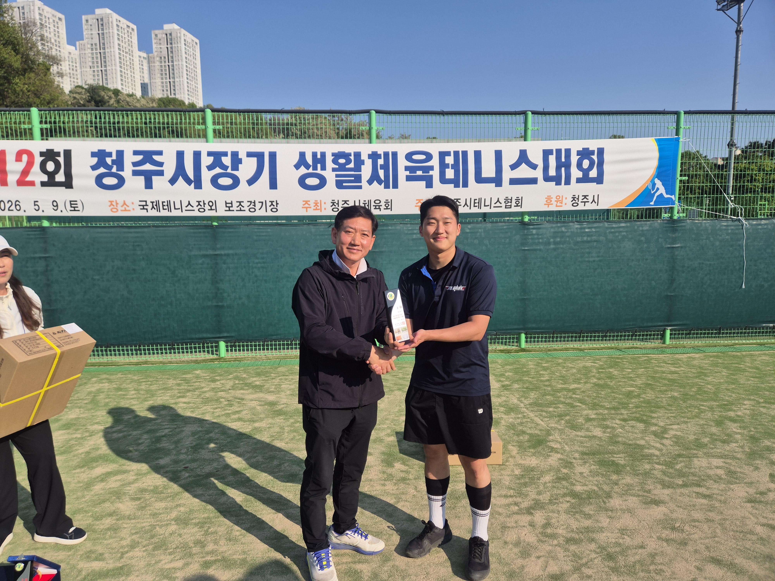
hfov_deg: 73.9
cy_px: 290
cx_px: 388
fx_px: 515
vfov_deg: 58.9
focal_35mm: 23
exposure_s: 1/2496
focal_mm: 5.4
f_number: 1.8
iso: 25
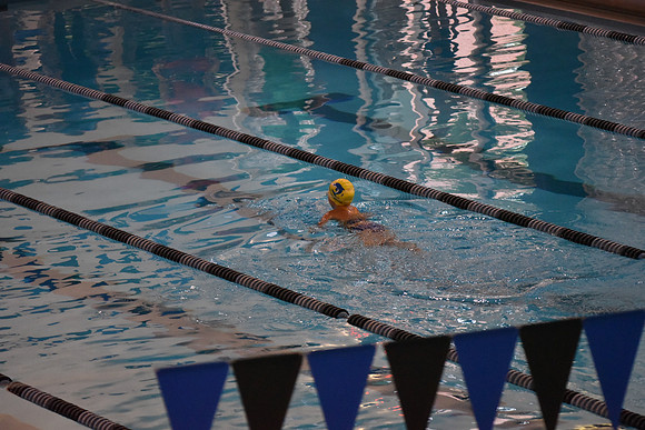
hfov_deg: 10.3
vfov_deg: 6.9
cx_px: 322
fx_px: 3584
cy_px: 215
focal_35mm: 200
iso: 6400
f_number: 5
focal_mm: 200
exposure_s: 1/500
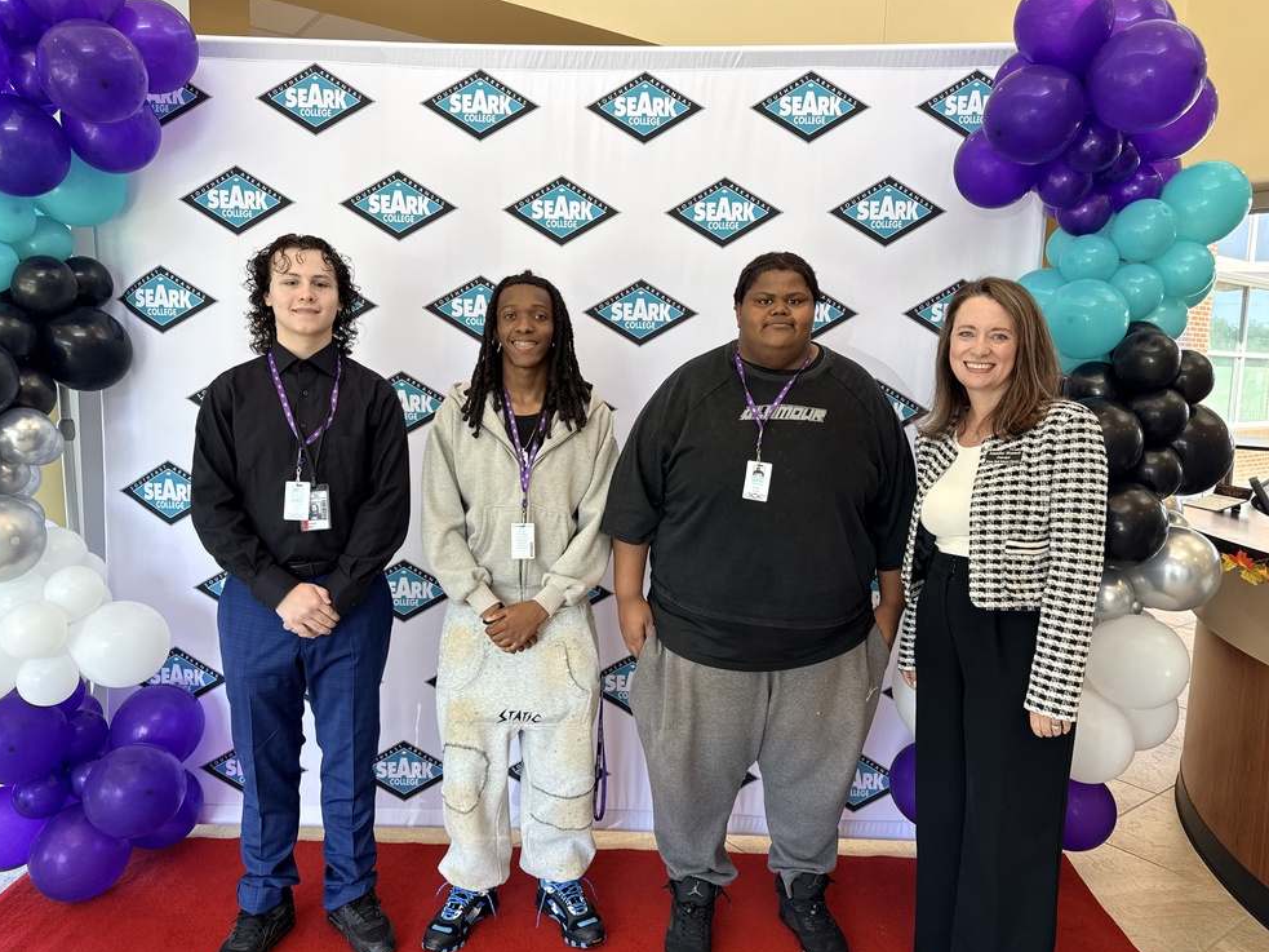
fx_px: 916
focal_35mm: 25
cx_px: 629
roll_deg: -0.8
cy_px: 471
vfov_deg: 54.9
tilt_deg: -5.8
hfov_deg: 69.4
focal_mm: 6.76
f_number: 1.78
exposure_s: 1/130
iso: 50
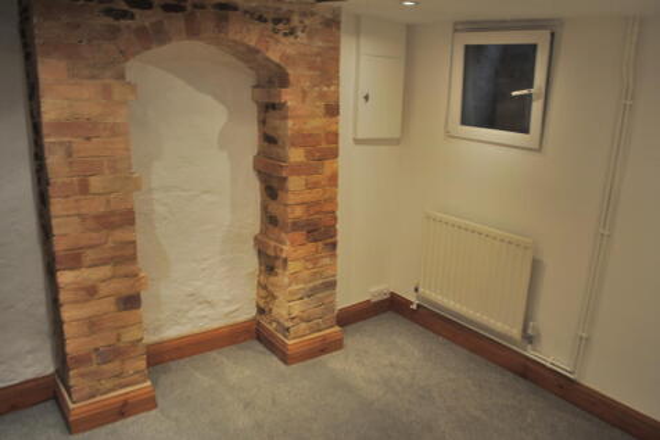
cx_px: 330
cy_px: 220
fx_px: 495
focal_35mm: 27
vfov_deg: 47.9
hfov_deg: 67.4
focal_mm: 18
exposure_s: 1/13
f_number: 3.5
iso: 100
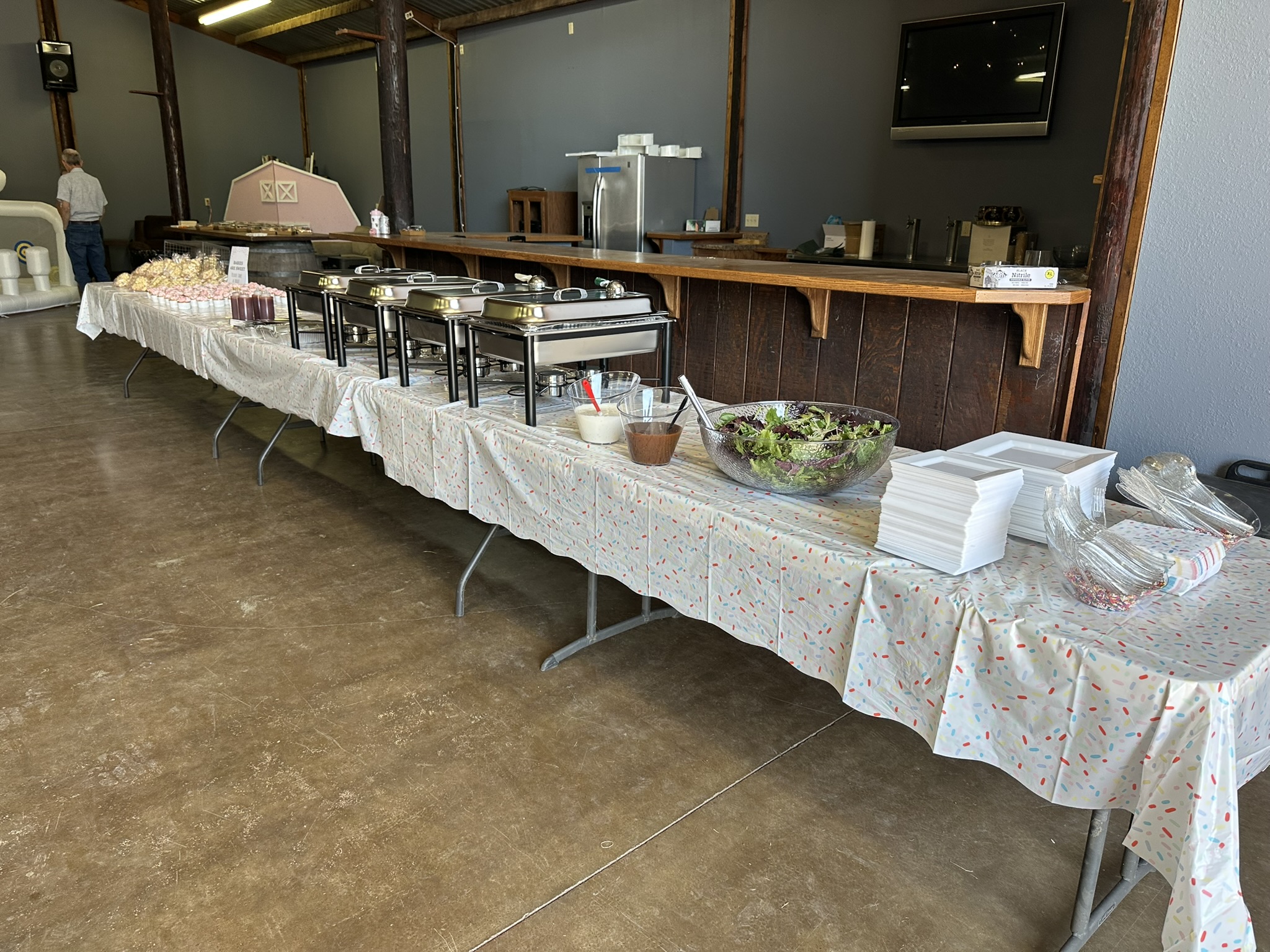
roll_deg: -0.9
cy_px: 476
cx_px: 635
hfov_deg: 71.6
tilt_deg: -13.4
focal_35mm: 24
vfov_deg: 56.8
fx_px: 881
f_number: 1.78
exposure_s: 1/120
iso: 100
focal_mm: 6.86
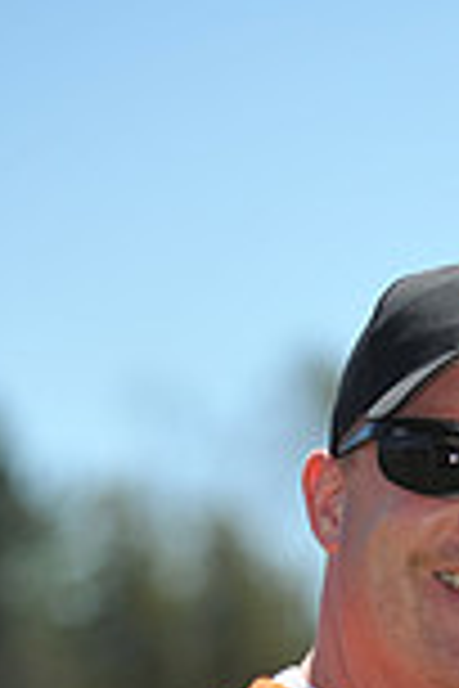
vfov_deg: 4.8
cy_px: 1043
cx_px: 644
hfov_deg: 3.2
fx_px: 8127
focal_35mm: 425
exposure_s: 1/2000
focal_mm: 112
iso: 200
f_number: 4
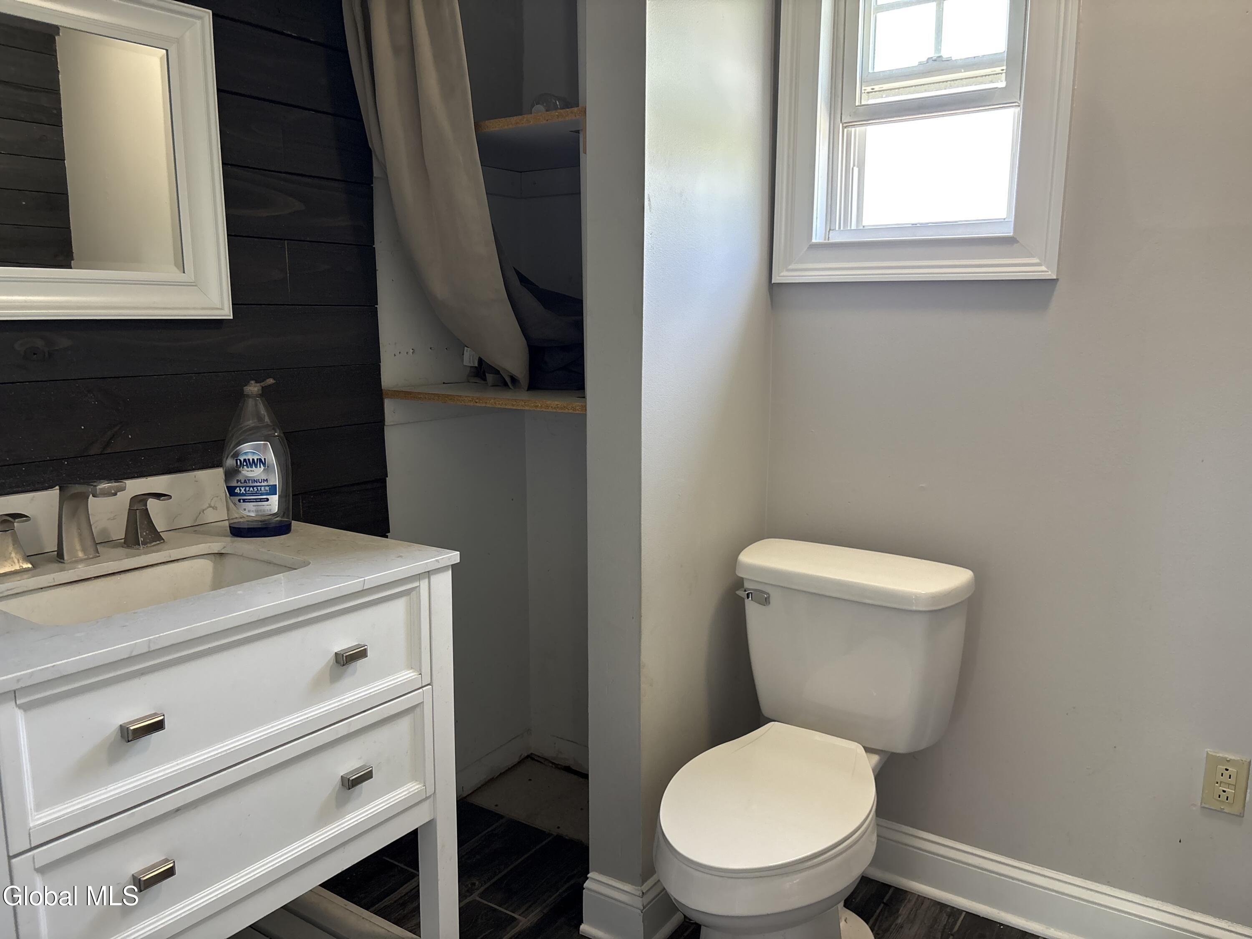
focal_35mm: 26
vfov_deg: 53.1
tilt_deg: -8.4
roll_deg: +0.9
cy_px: 470
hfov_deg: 67.3
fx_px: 940
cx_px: 626
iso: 250
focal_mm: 5.96
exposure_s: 1/60
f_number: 1.6
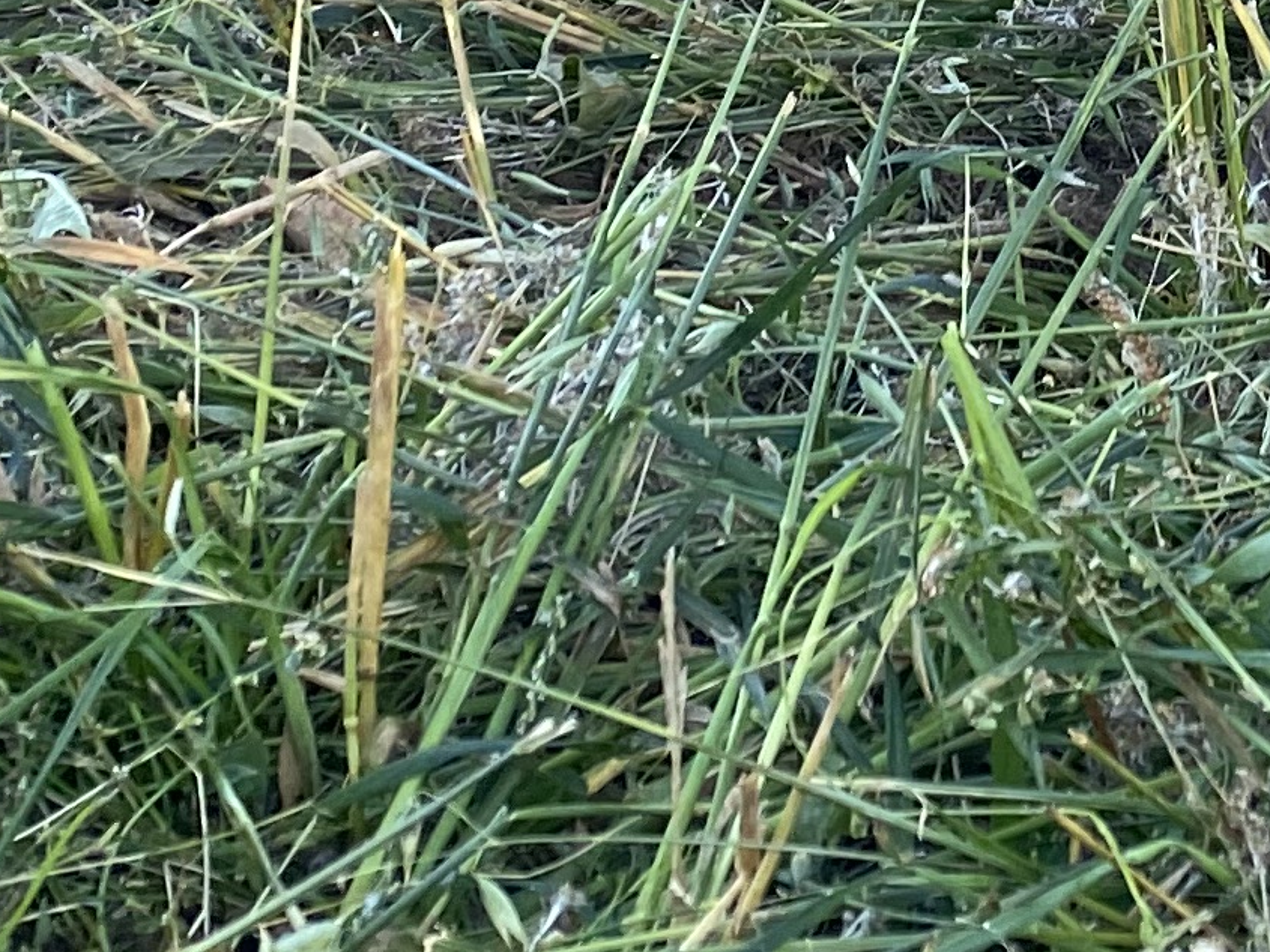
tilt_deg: -1.7
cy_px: -910
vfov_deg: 11.0
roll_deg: -2.9
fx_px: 4550
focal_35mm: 124
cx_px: 1710
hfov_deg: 15.1
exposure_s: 1/141
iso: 32
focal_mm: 4.25
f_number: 1.8
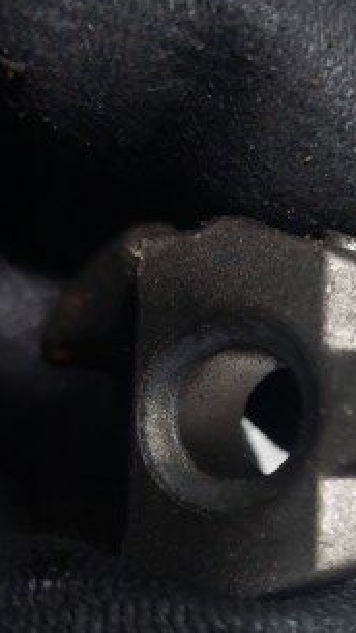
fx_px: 957
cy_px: 408
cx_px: 344
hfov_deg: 20.5
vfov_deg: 36.3
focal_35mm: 57
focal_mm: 5.23
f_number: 1.8
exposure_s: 1/100
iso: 160
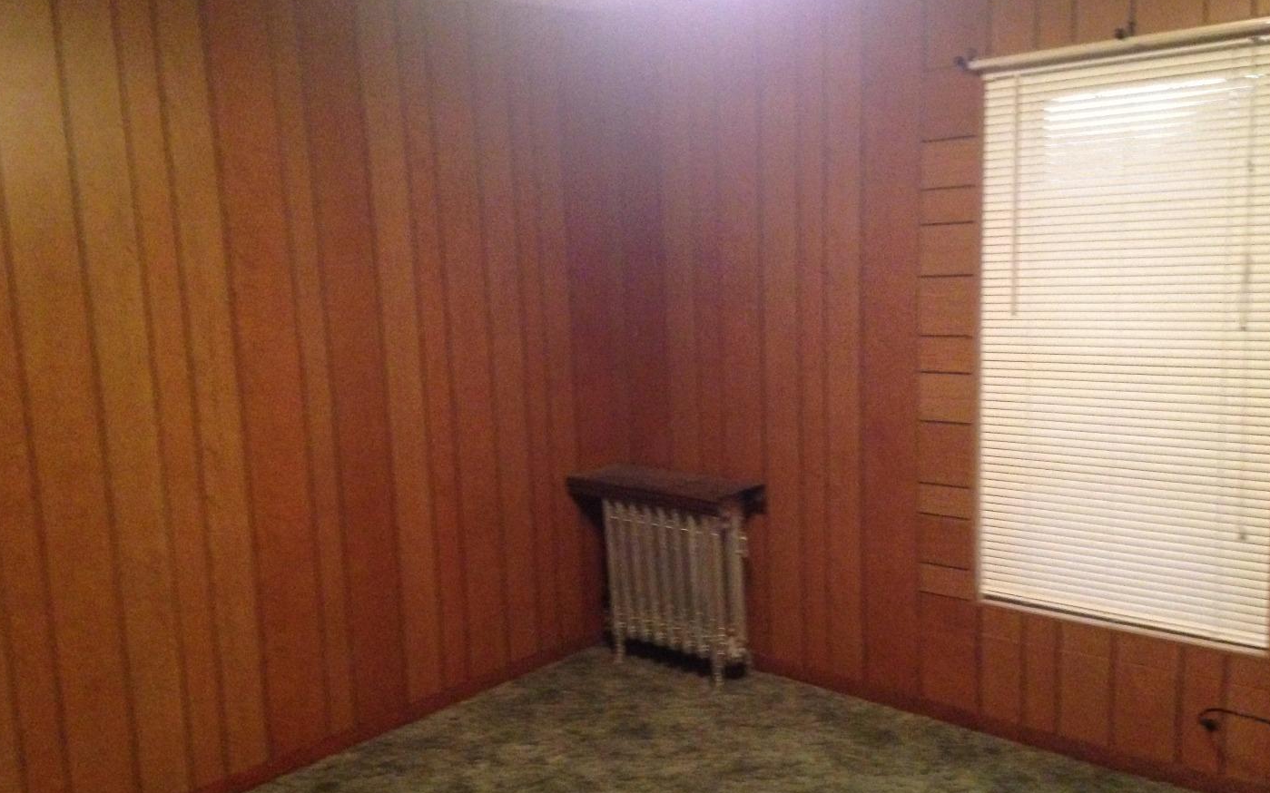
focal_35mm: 36
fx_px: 1246
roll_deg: +2.0
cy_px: 437
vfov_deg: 35.3
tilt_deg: -9.0
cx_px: 630
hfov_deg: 54.0
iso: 640
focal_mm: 4.12
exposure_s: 1/15
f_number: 2.4
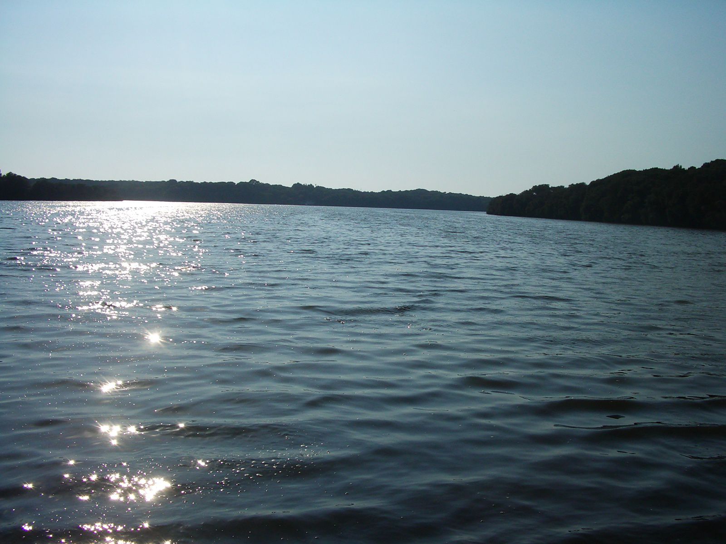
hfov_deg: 52.6
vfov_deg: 40.7
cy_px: 272
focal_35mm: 35
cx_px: 363
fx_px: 734
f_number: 4.3
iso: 80
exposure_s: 1/2000
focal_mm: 5.8
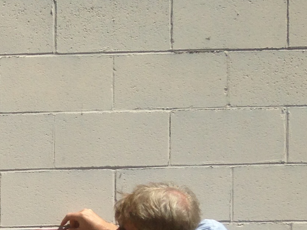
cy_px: 345
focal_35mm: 129
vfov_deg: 11.0
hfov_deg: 13.8
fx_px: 1144
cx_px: -226
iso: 50
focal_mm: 4.13
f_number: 2.4
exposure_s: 1/1869
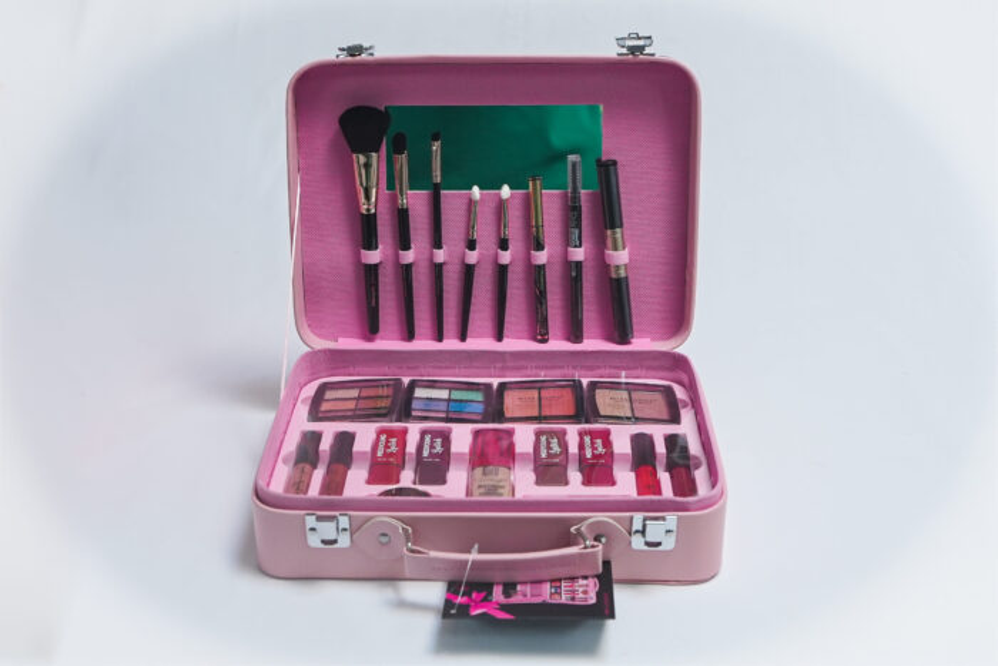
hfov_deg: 40.3
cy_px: 333
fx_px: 1359
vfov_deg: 27.5
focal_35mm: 49
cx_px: 499
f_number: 5
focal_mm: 33
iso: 800
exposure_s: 1/200
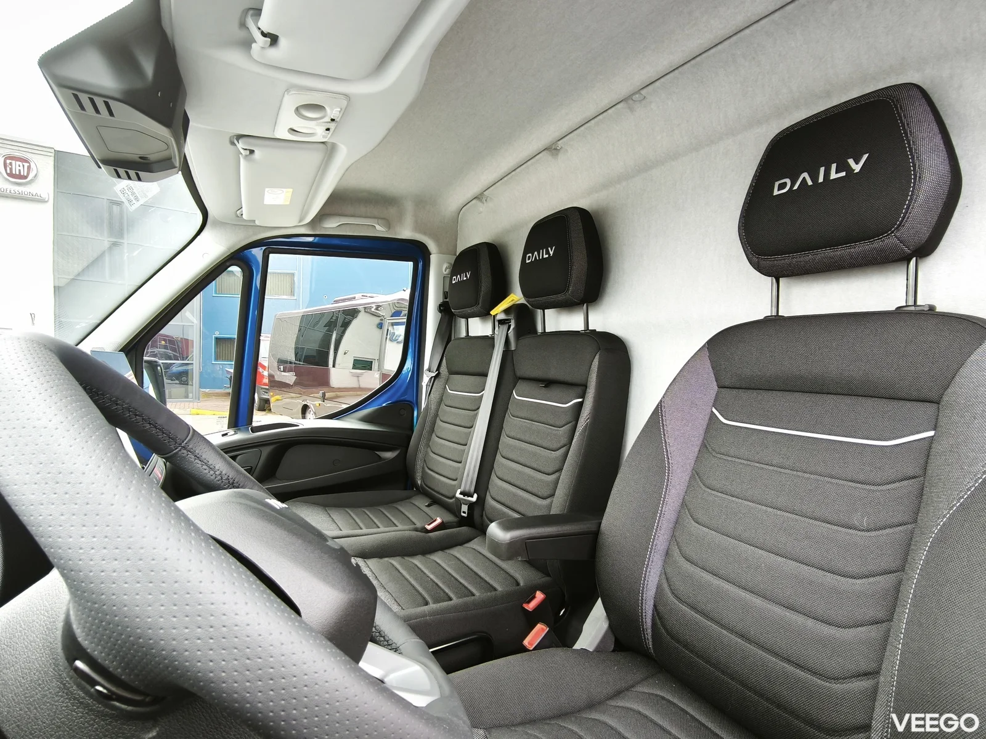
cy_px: 370
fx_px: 513
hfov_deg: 87.8
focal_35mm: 18
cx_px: 493
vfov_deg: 71.6
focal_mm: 1.91
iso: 80
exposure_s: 1/50
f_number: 2.2
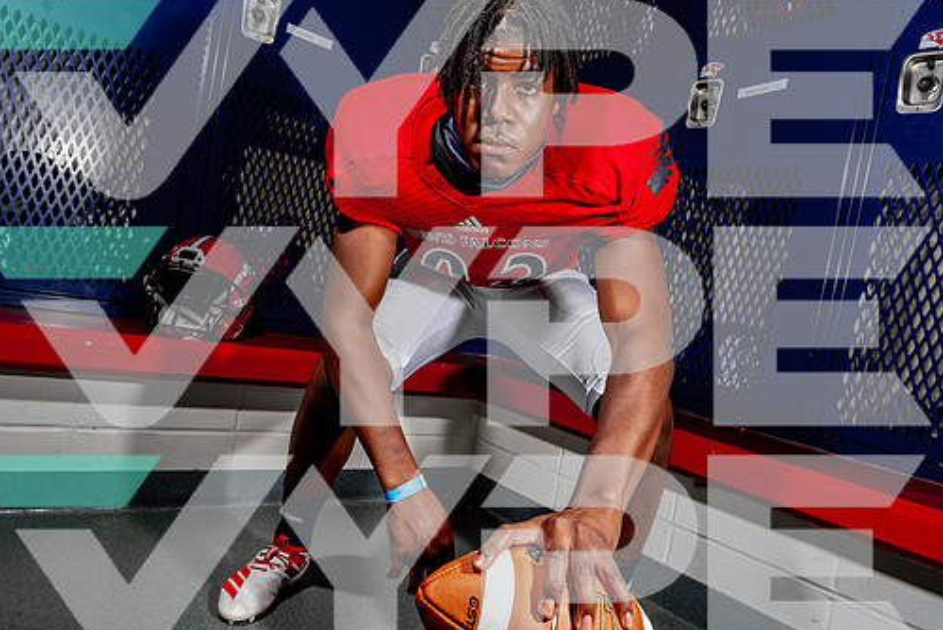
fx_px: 760
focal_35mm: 29
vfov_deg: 45.0
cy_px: 327
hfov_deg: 63.6
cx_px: 451
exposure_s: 1/125
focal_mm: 25
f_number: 6.3
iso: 100
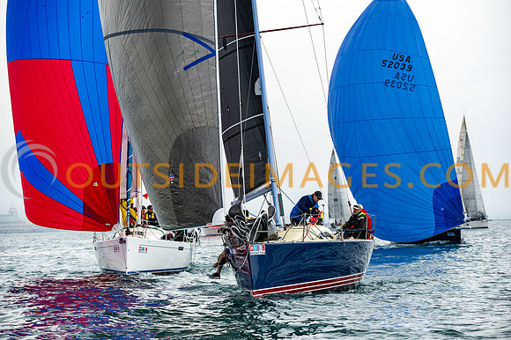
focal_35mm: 135
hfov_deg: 15.2
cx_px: 256
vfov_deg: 10.1
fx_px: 1915
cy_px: 170
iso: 250
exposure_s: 1/1000
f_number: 5
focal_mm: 135
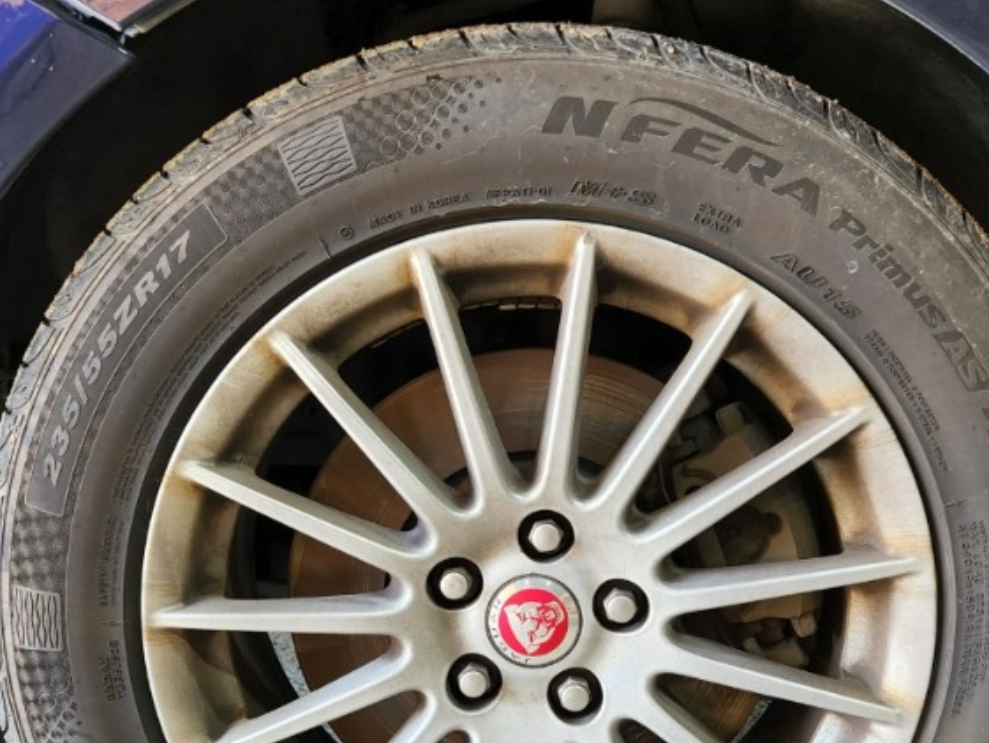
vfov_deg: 33.5
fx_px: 1200
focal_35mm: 42
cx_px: 504
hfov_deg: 44.8
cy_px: 574
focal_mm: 5.4
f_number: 1.8
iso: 100
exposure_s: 1/182
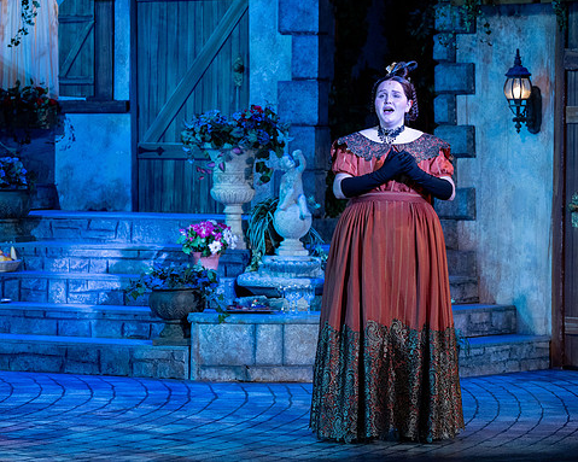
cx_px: 321
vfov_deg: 10.9
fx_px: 2429
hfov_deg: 13.6
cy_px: 230
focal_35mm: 142
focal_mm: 125
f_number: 5
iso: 1000
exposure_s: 1/160
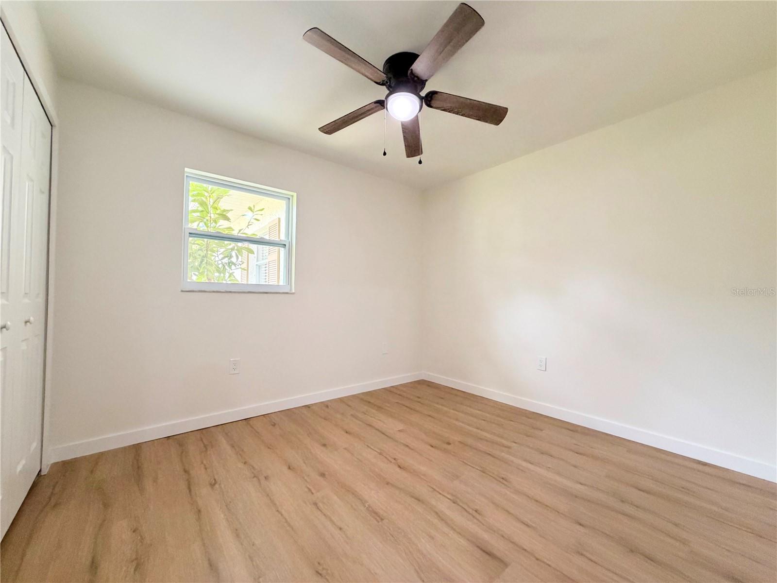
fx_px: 314
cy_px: 292
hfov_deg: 102.1
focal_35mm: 14
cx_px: 388
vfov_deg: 85.7
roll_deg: -1.3
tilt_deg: +1.1
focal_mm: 2.22
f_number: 2.2
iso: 320
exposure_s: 1/60
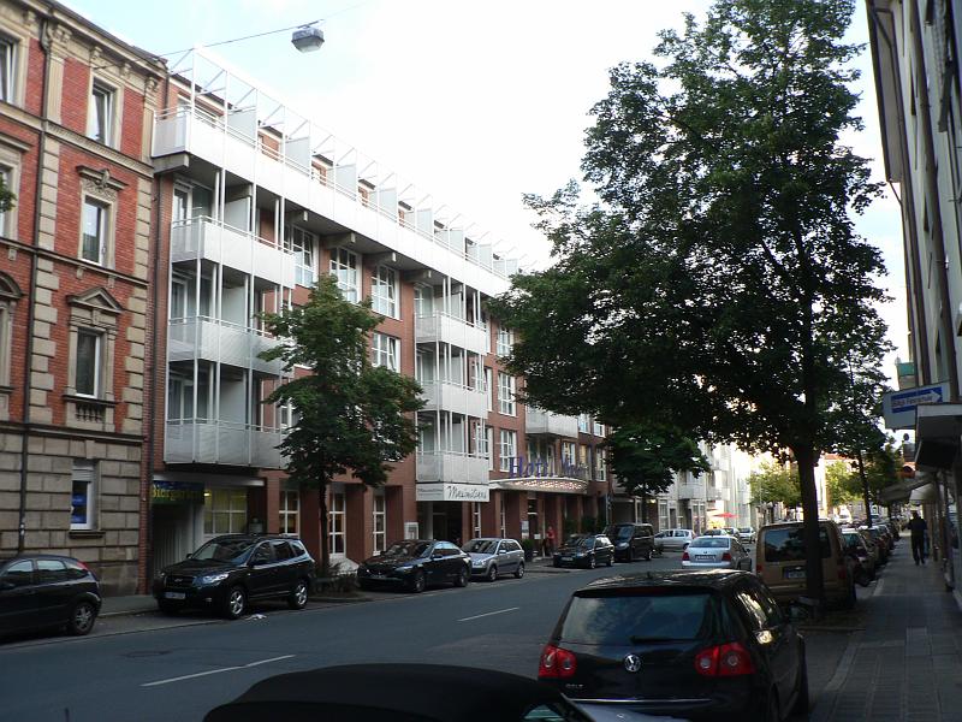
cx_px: 481
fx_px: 1000
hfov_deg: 51.4
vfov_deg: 39.7
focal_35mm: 36
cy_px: 361
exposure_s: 1/100
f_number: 3.2
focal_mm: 6
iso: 80
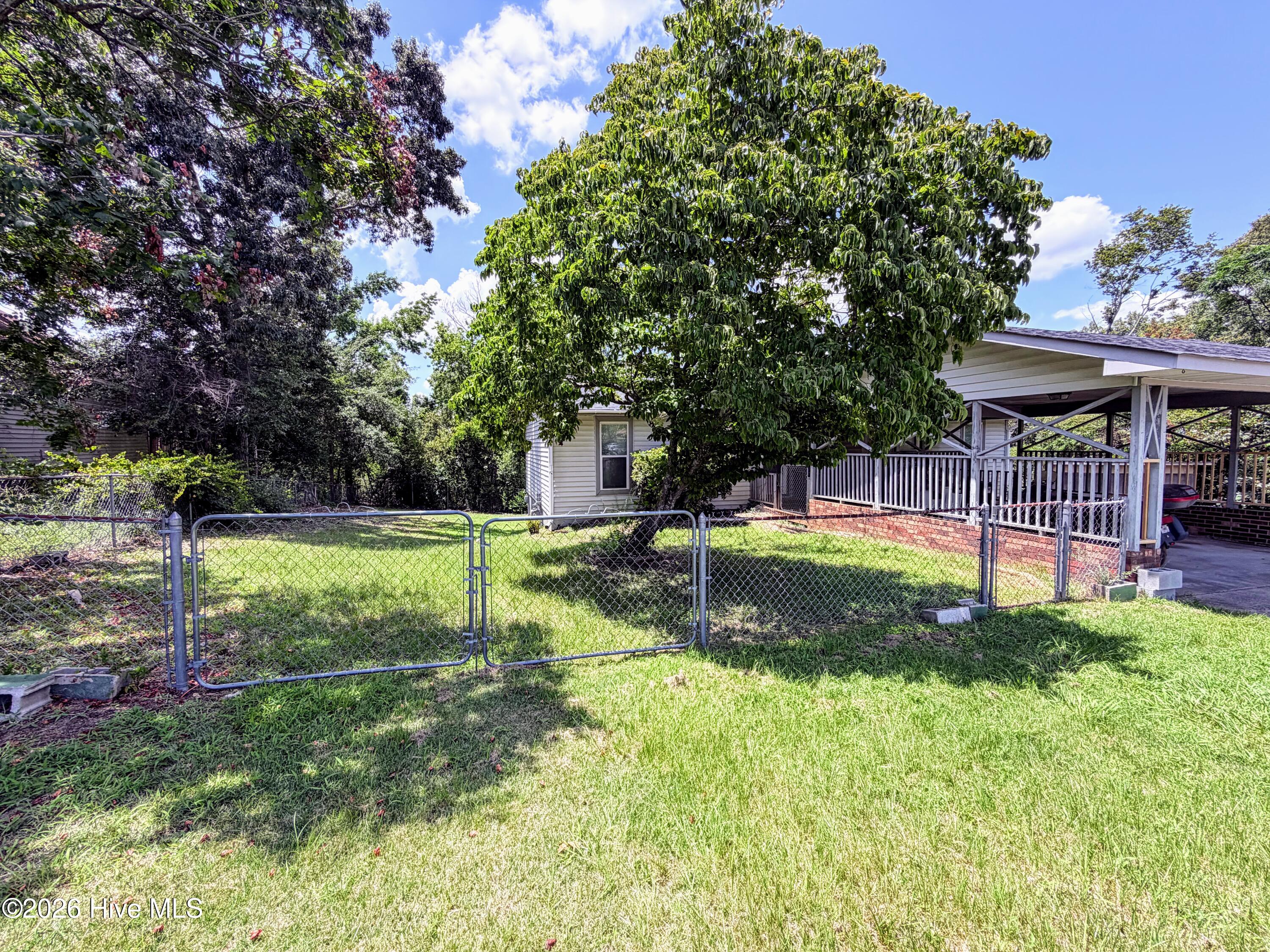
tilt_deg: -3.8
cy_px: 476
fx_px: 514
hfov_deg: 102.1
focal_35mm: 14
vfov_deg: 85.7
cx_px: 635
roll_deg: +1.1
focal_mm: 2.22
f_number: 2.2
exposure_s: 1/527
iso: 40
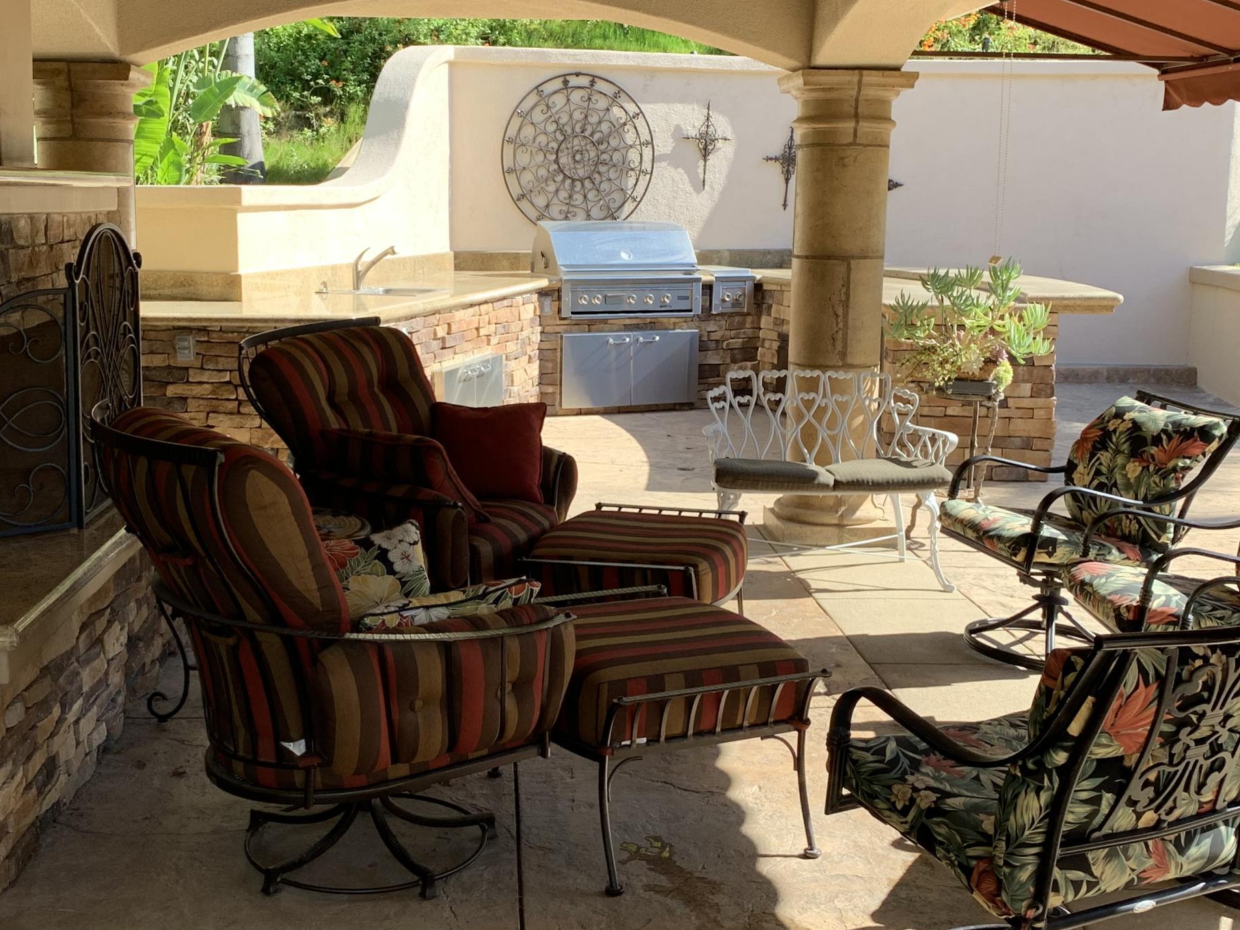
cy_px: 451
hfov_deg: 43.8
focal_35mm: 43
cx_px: 552
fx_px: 1540
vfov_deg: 33.6
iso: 25
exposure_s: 1/348
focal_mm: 4.25
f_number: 1.8
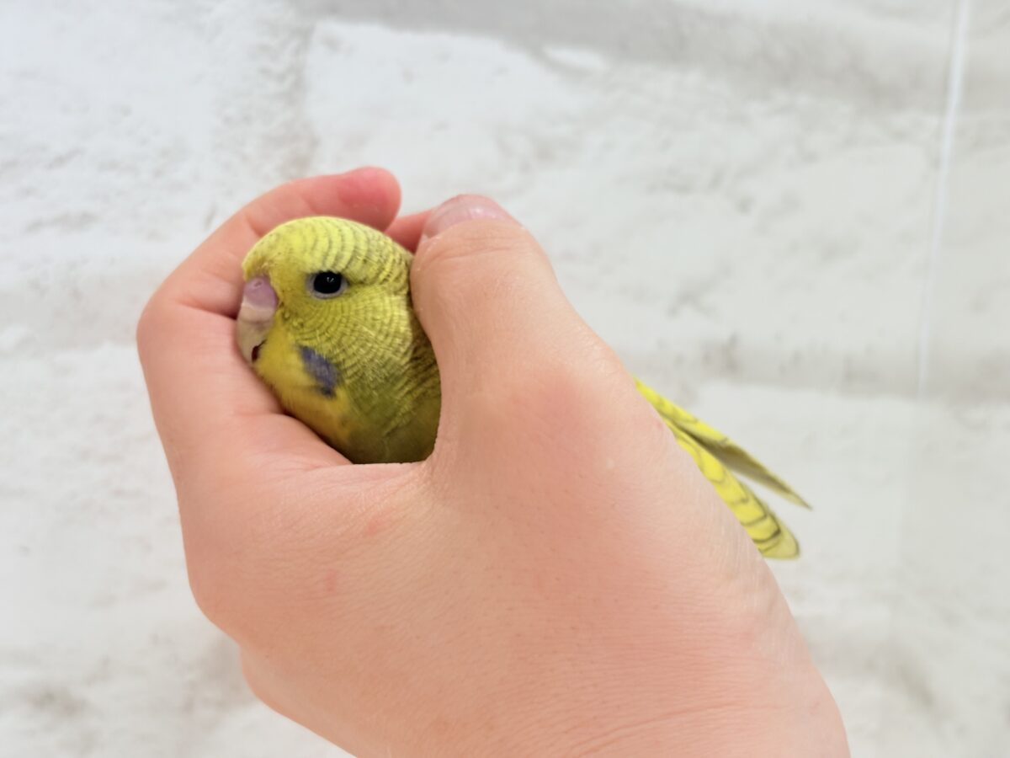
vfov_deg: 28.0
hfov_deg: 36.8
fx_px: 1517
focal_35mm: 52
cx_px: 505
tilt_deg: -3.7
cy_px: 379
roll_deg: -4.4
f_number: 1.6
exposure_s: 1/100
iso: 64
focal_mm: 5.96
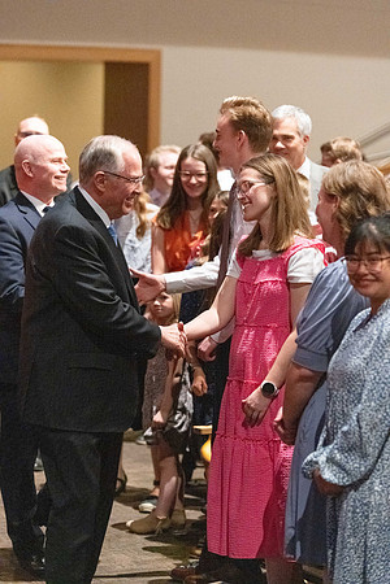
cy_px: 292
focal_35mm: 112
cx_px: 195
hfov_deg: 12.2
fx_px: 1820
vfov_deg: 18.3
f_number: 3.5
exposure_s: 1/250
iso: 16000
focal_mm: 112
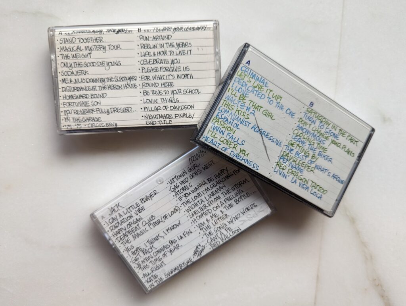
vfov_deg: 56.9
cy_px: 153
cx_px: 203
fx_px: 282
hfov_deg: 71.5
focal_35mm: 24
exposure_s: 1/121
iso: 191
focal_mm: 6.81
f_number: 1.85
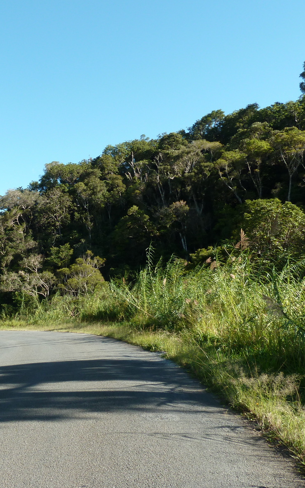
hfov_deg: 33.7
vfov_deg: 54.0
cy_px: 245
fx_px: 479
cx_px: 39
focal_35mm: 36
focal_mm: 4.1
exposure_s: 1/200
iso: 80
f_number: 4
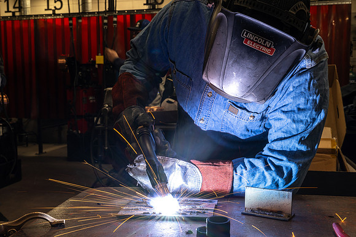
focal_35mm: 42
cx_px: 166
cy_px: 127
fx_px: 412
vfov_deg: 32.1
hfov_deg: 46.7
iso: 50
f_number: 11
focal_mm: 39
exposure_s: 1/20
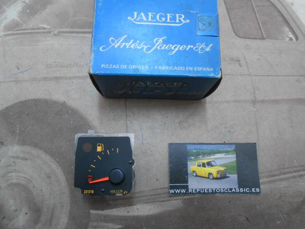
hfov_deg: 67.3
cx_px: 152
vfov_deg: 53.1
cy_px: 114
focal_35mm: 26
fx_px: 229
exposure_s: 1/20
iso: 400
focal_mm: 4.6
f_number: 3.5
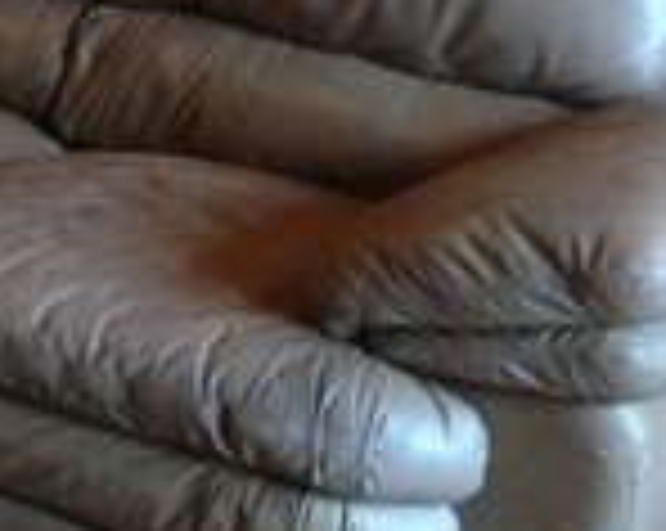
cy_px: -243
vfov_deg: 9.9
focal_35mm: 152
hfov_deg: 11.2
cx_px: -772
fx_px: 2992
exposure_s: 1/20
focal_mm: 4.12
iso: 320
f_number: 2.4
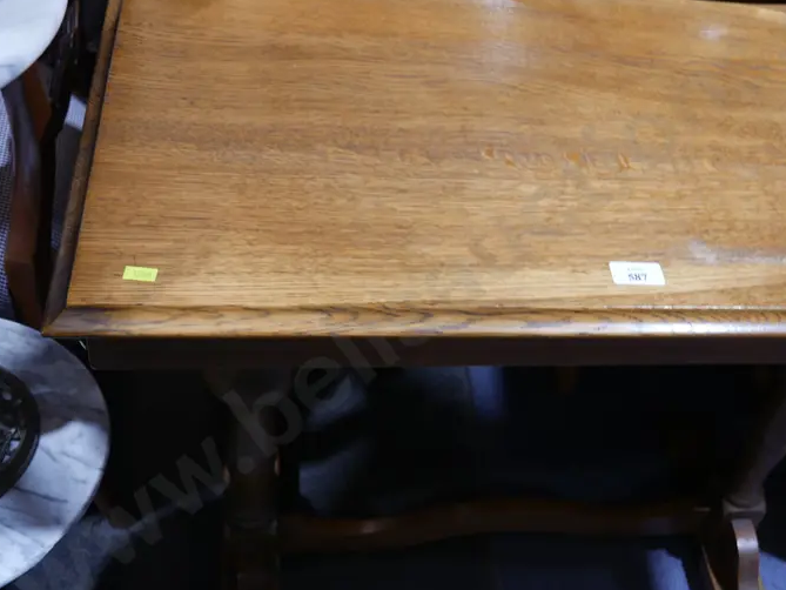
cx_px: 509
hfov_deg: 38.6
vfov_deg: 29.6
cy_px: 243
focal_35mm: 49
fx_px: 1113
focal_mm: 16
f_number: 3.6
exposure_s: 1/60
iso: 320
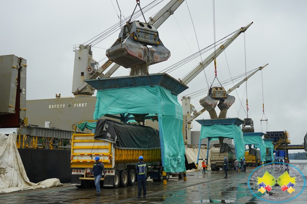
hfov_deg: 41.9
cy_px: 102
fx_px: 401
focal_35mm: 47
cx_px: 154
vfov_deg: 28.6
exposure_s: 1/160
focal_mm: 47
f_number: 8
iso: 200
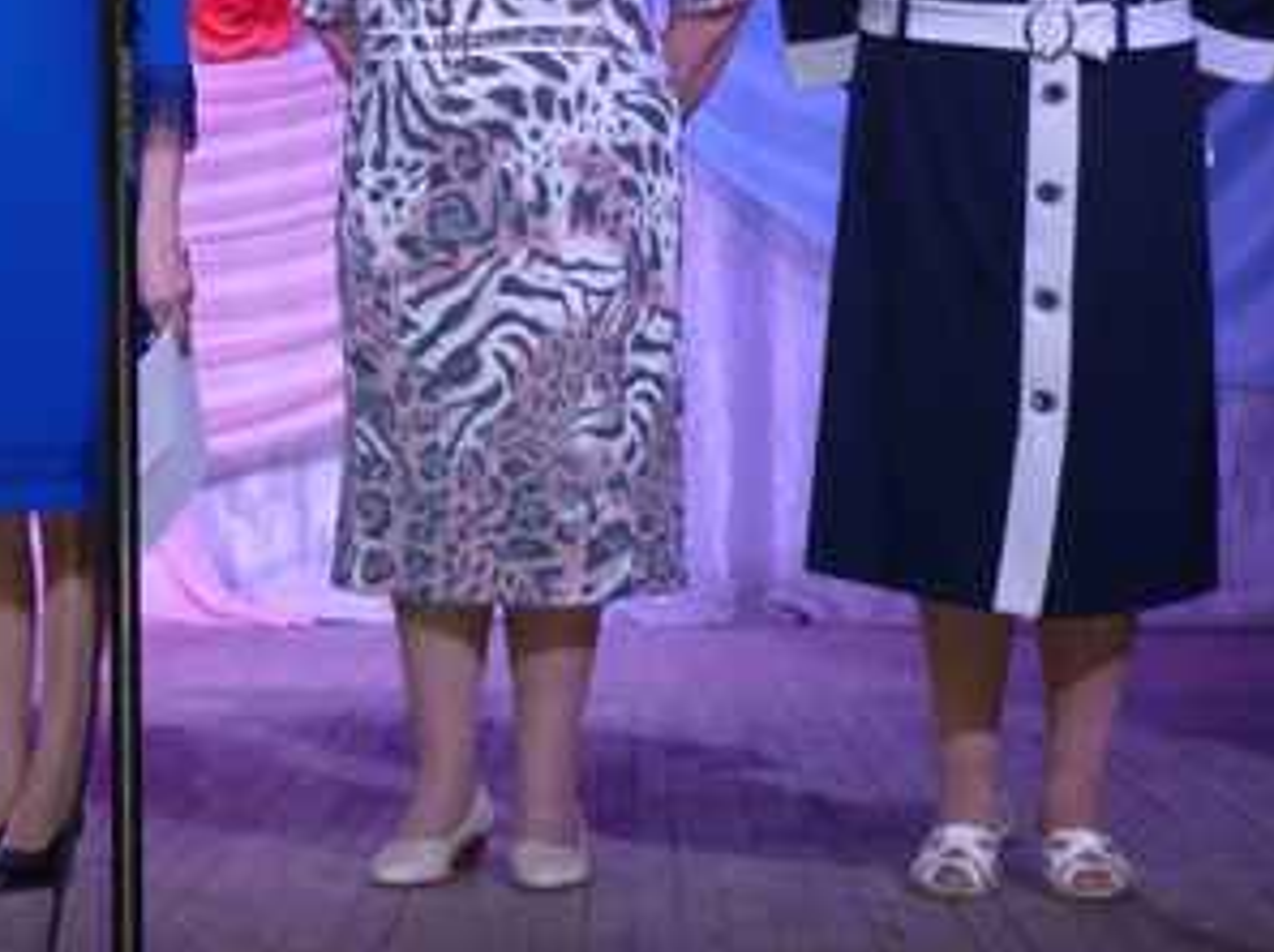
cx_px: -124
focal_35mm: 101
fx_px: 3713
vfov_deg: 14.4
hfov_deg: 18.7
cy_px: -4
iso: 125
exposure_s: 1/30
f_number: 3
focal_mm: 6.4
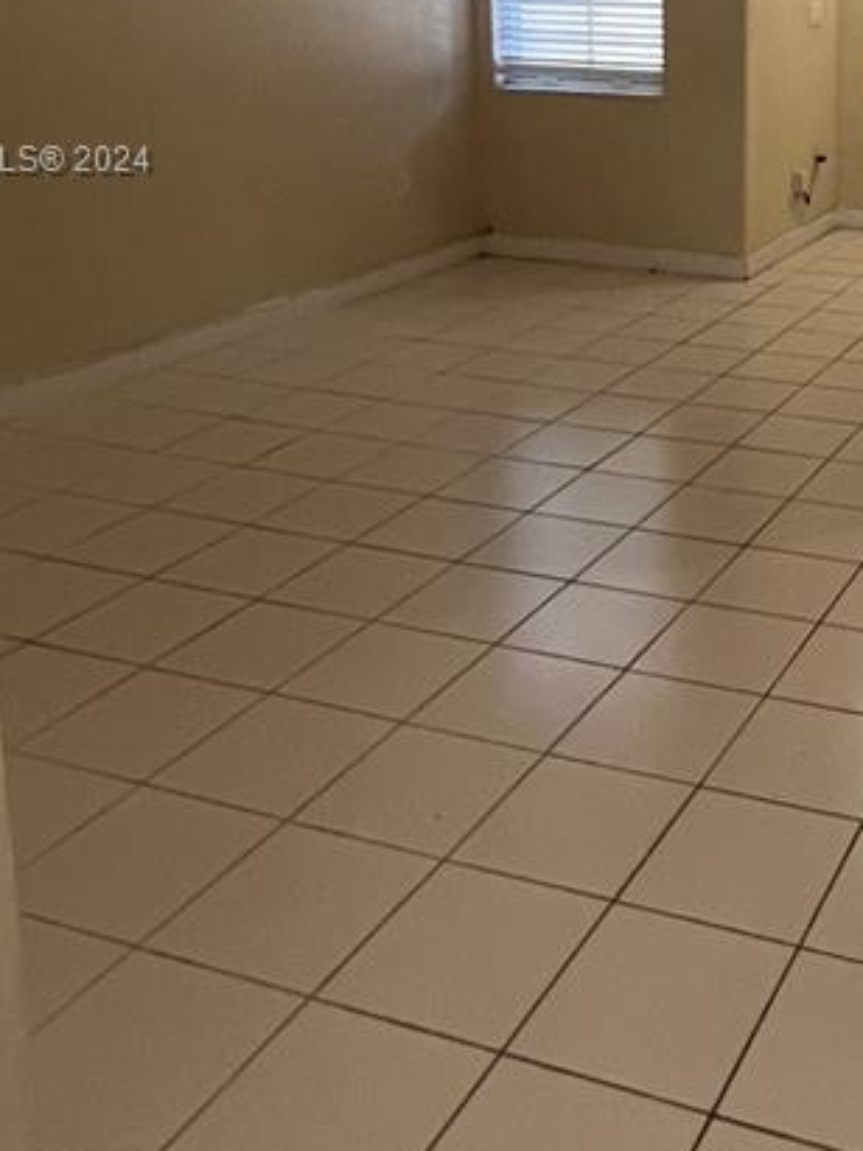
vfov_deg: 45.4
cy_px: 162
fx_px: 1264
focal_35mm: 38
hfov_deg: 33.8
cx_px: 899
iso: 320
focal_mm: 1.57
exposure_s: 1/60
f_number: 1.8
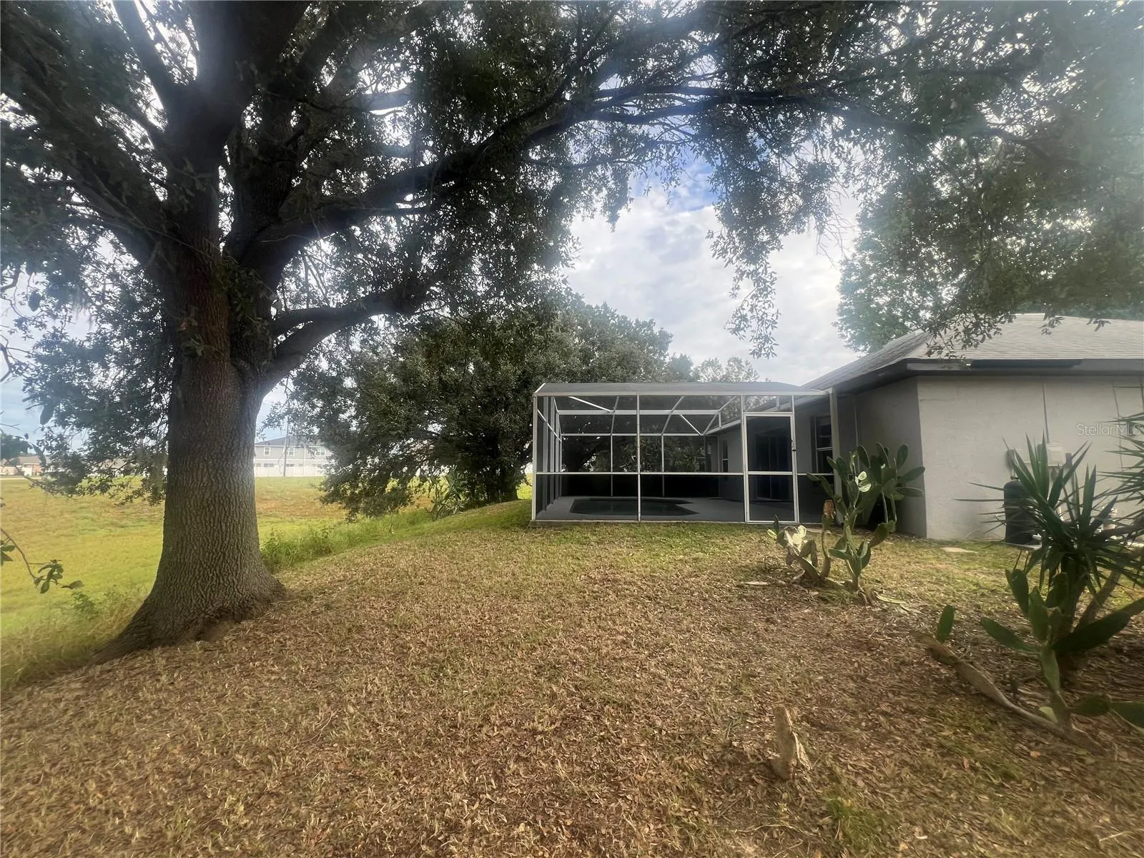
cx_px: 572
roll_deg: -0.5
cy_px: 429
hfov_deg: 106.2
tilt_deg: +5.4
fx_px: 430
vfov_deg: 89.9
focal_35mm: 13
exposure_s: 1/295
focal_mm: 1.57
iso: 32
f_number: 1.8
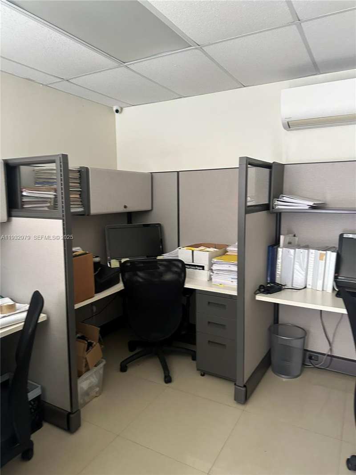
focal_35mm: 24
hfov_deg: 56.8
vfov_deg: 71.6
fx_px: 329
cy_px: 238
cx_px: 178
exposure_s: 1/60
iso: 500
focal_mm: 6.86
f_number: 1.78
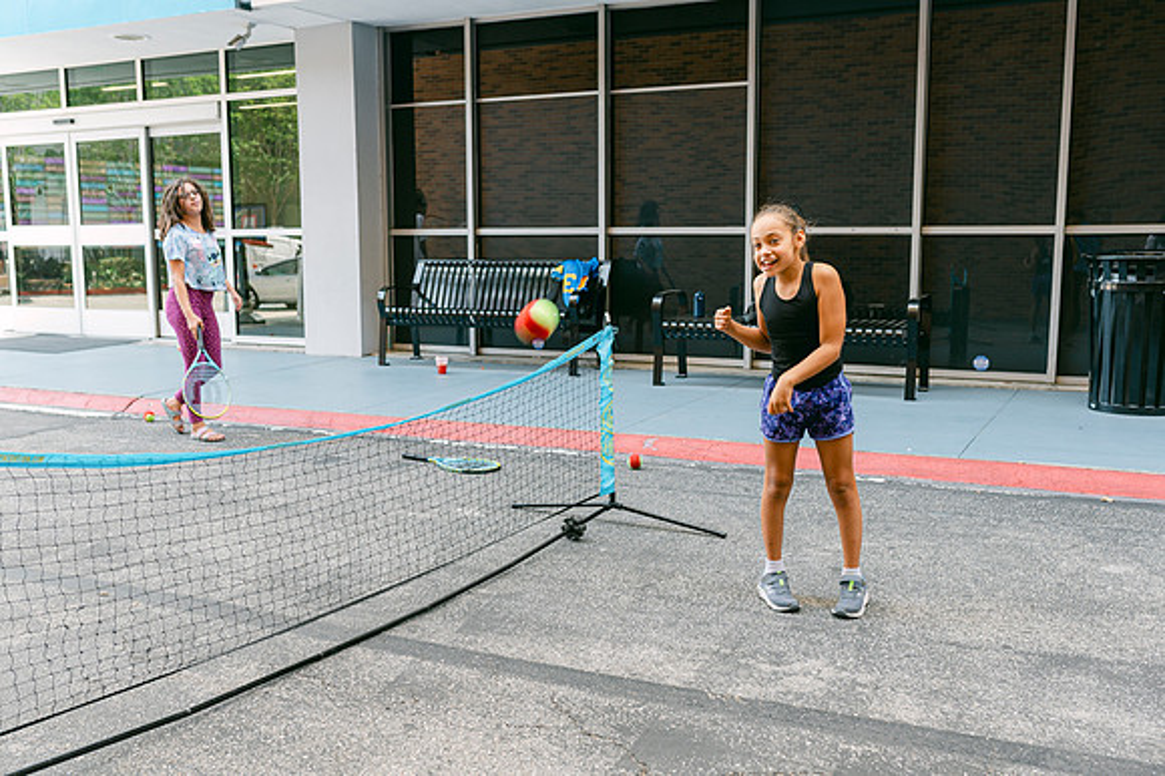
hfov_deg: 51.9
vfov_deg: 35.9
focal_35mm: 37
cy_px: 410
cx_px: 549
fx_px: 1196
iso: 280
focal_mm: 35
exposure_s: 1/125
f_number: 4
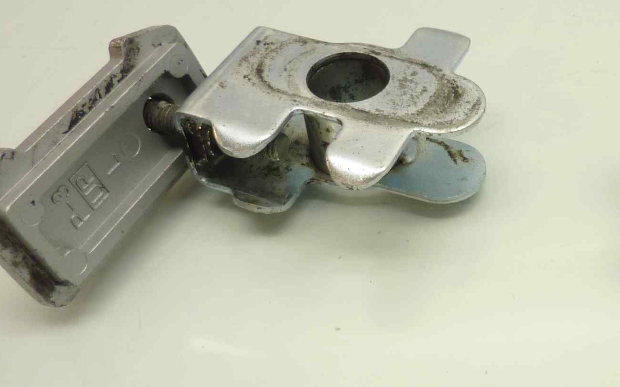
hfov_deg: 36.4
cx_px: 560
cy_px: 209
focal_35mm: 52
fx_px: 878
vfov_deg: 24.8
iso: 80
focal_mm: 4.1
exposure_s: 1/20
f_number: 3.3
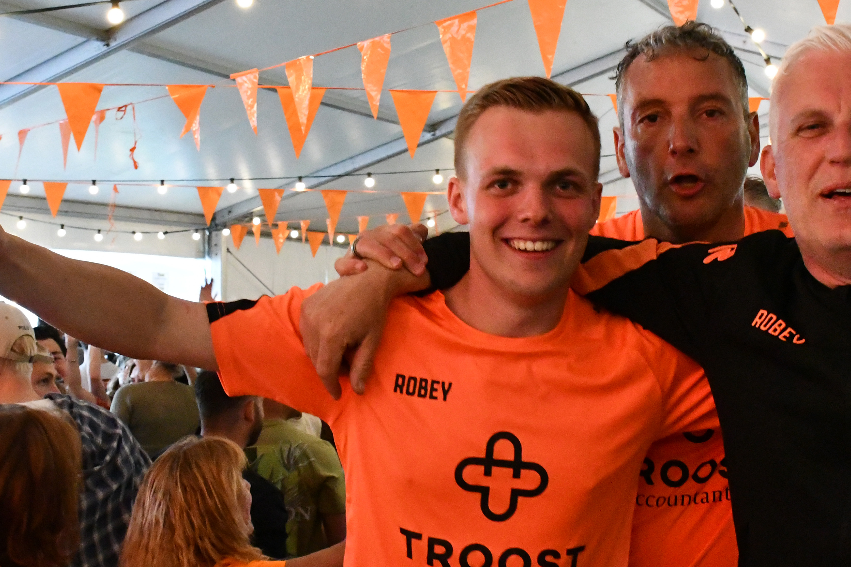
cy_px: 275
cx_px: 444
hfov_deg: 36.2
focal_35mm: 55
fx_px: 1300
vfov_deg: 24.6
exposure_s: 1/100
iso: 10000
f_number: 6.3
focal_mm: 22
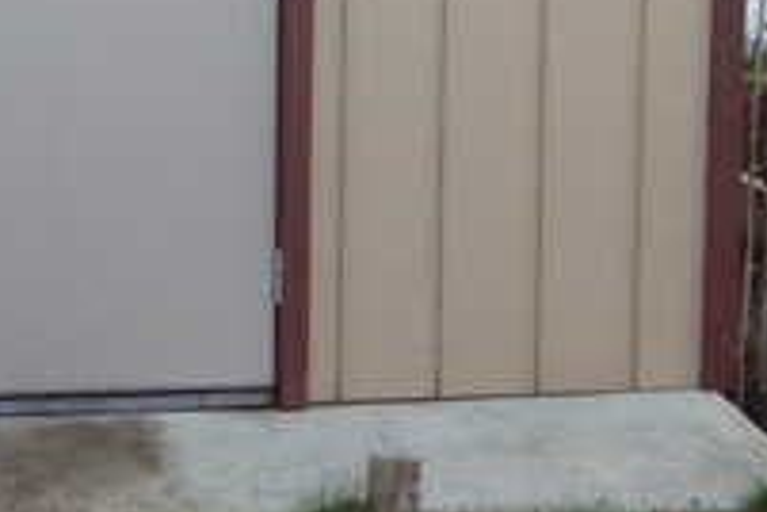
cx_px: -229
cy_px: -149
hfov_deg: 15.5
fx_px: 2684
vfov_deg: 10.6
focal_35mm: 126
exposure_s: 1/200
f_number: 3.4
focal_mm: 6.8
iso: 125
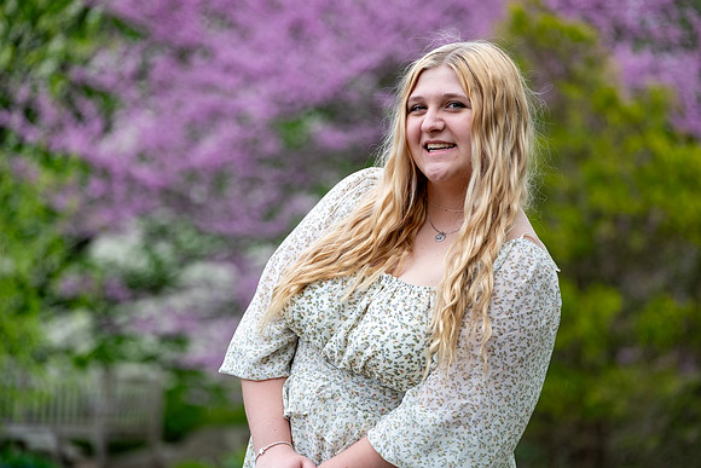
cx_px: 350
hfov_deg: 12.9
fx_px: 3097
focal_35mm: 159
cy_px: 234
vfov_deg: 8.6
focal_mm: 106
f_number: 2.8
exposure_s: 1/320
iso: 250
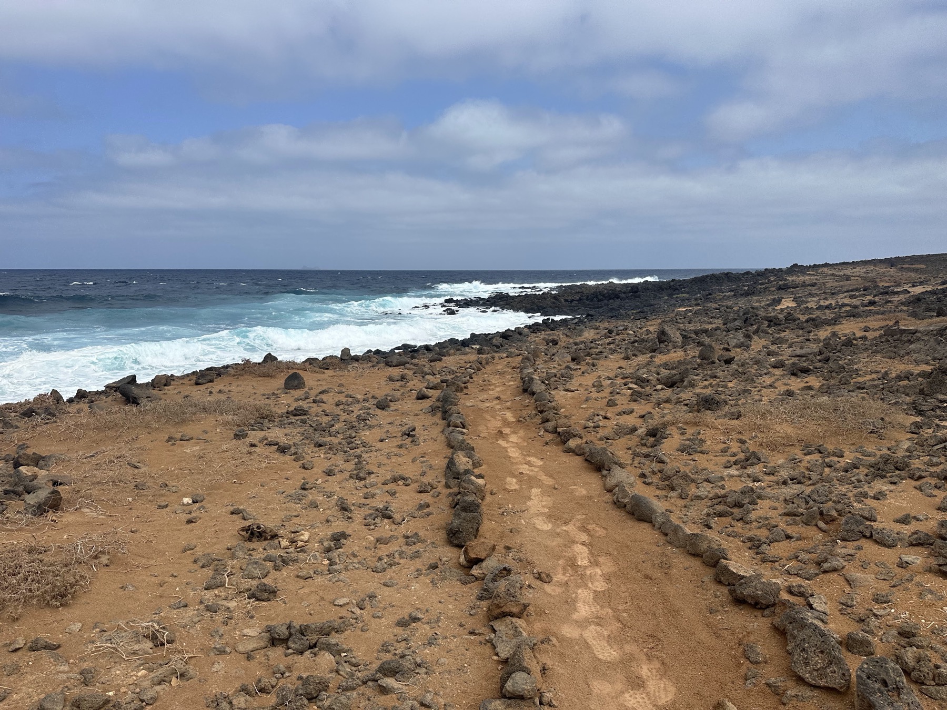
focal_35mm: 24
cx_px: 474
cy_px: 355
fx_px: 657
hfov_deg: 71.6
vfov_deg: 56.8
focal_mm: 6.86
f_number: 1.78
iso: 80
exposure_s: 1/8197
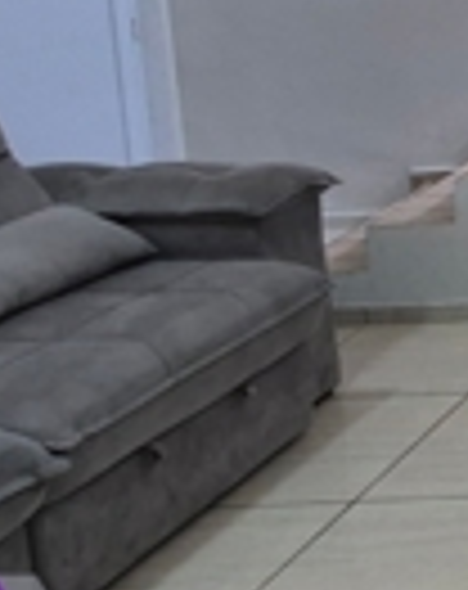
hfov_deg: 13.8
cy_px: 7
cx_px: 1195
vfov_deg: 26.9
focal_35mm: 67
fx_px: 1165
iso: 250
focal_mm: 1.74
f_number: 2.2
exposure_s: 1/60
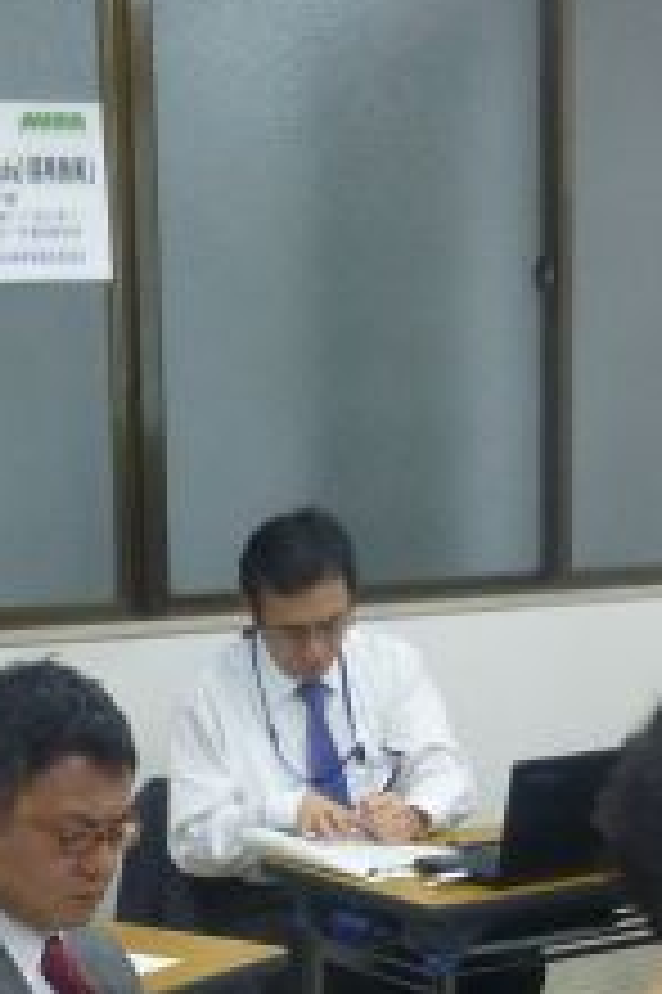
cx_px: 410
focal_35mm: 98
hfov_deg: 13.9
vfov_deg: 19.9
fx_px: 2707
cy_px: 1102
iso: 320
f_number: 3.1
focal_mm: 4.5
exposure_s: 1/60
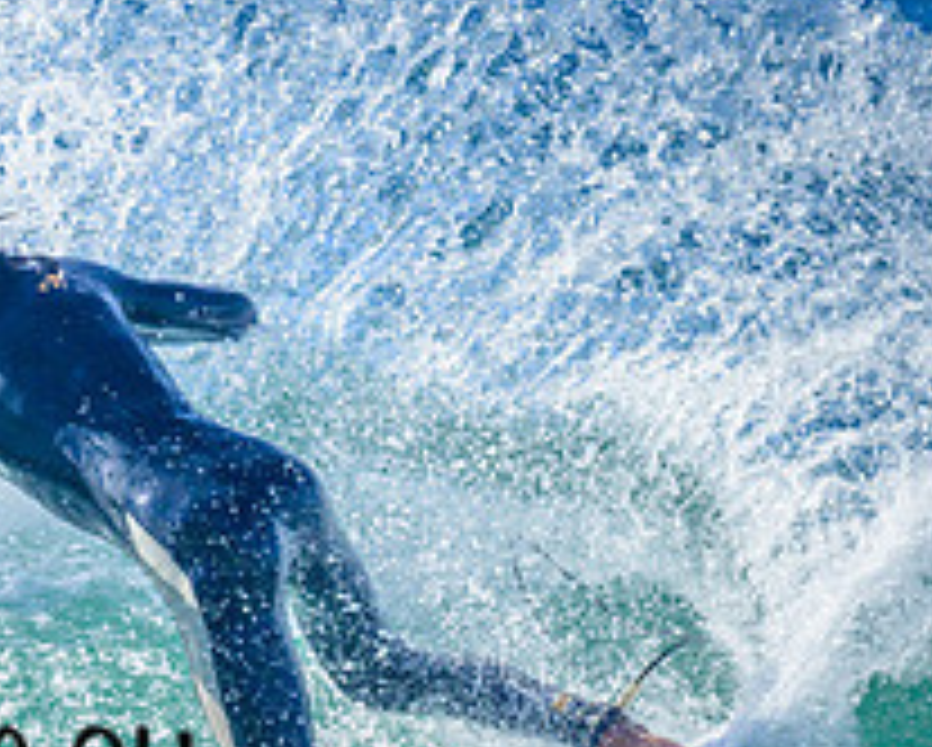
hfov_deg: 0.7
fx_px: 74960
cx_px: -16
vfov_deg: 0.6
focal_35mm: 2715
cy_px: 454
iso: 360
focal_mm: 800
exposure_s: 1/2000
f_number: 6.3
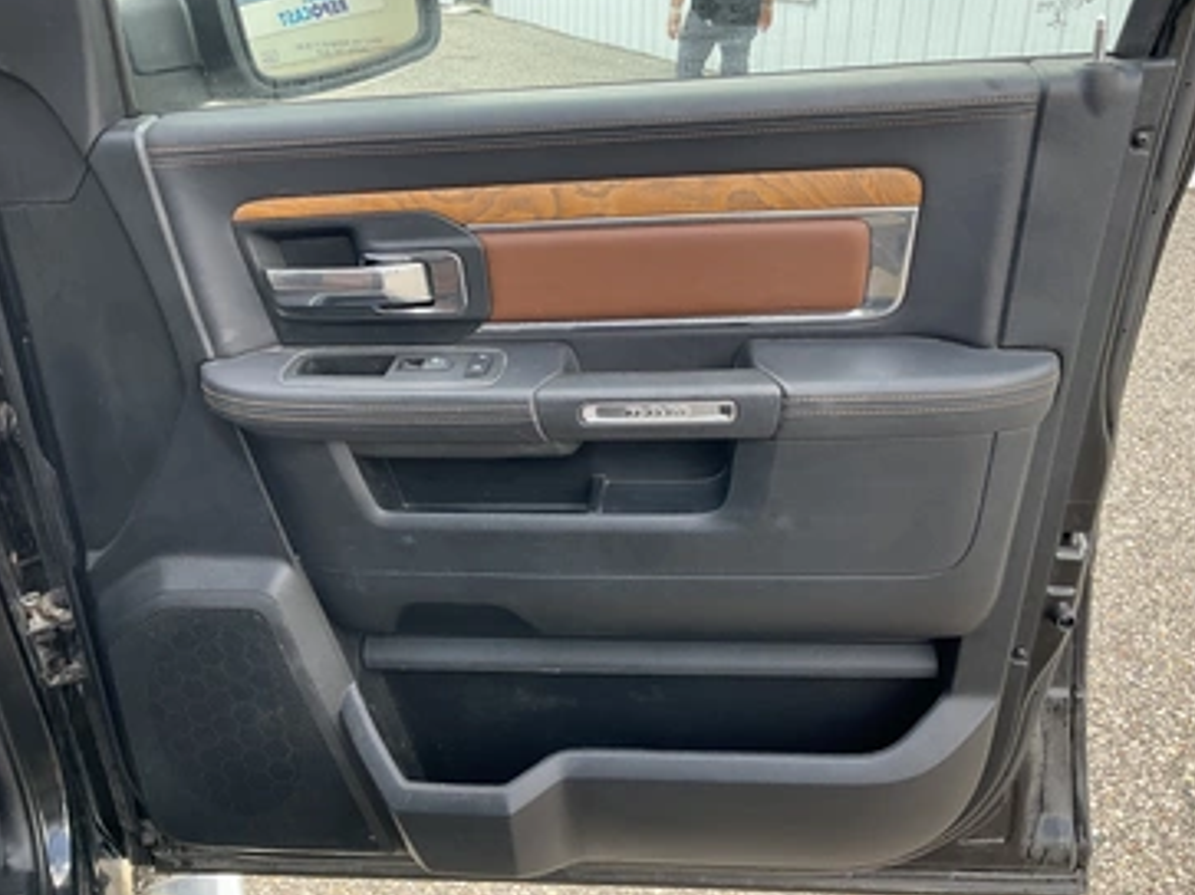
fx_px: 1104
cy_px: 441
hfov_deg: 56.8
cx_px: 625
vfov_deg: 44.1
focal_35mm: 32
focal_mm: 3
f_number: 1.8
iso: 25
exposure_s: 1/139
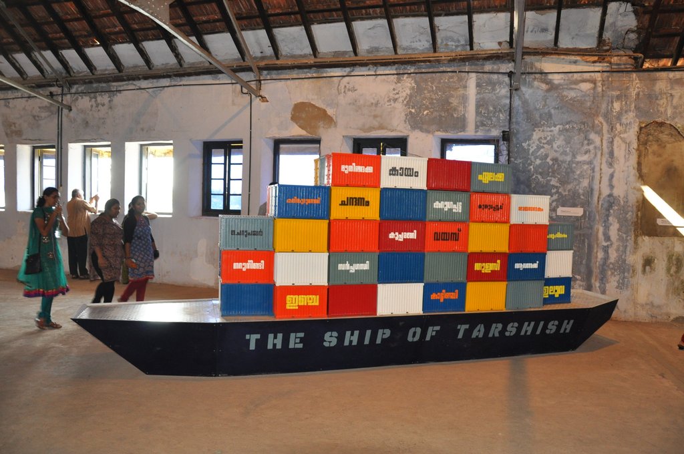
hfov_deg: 67.4
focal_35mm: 27
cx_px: 342
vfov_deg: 47.8
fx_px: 512
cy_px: 227
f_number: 4
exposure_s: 1/60
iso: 800
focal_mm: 18
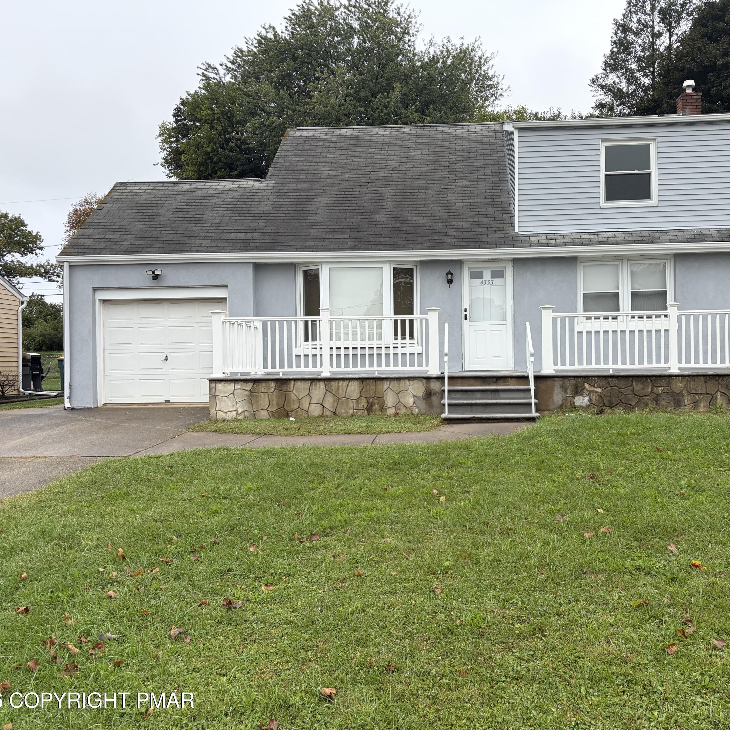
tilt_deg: +0.3
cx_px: 432
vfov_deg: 52.5
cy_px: 365
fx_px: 740
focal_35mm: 31
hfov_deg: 52.2
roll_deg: +0.6
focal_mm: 5.96
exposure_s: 1/1550
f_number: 1.6
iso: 50
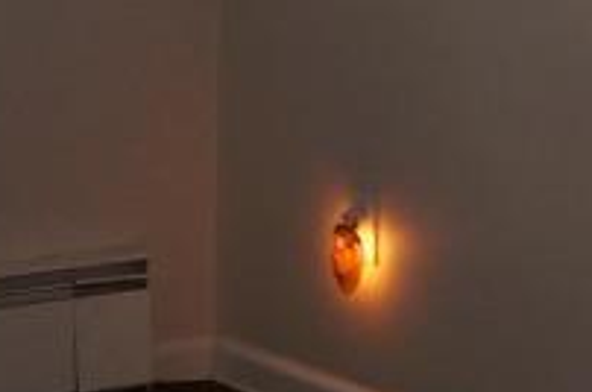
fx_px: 2922
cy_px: 48
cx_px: 47
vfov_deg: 7.7
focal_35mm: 178
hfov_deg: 11.5
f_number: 4
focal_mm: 16
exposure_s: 1/60
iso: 500
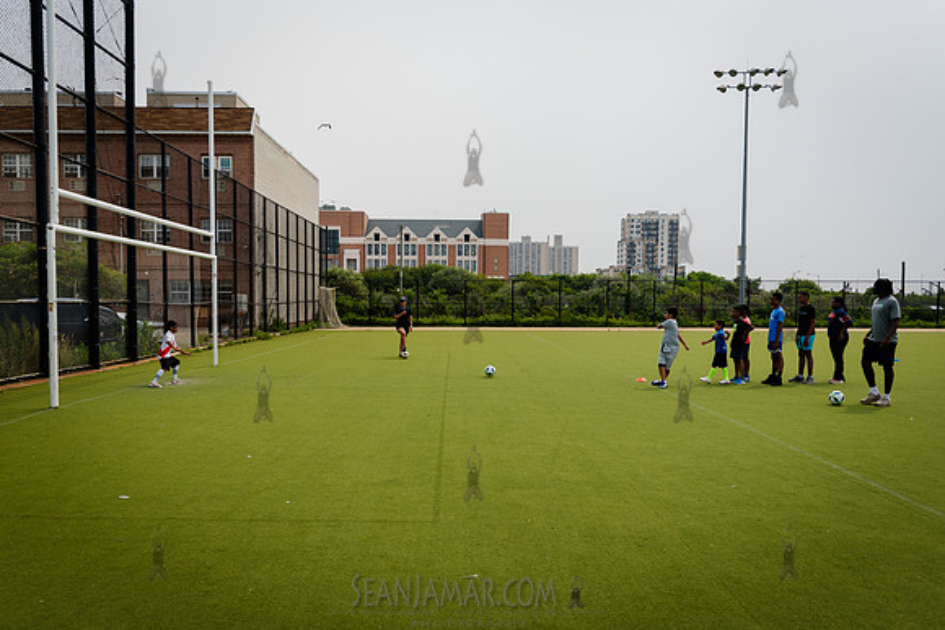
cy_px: 345
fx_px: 781
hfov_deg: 62.3
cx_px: 458
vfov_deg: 43.9
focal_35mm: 30
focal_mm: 27
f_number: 4
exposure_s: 1/3200
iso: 250
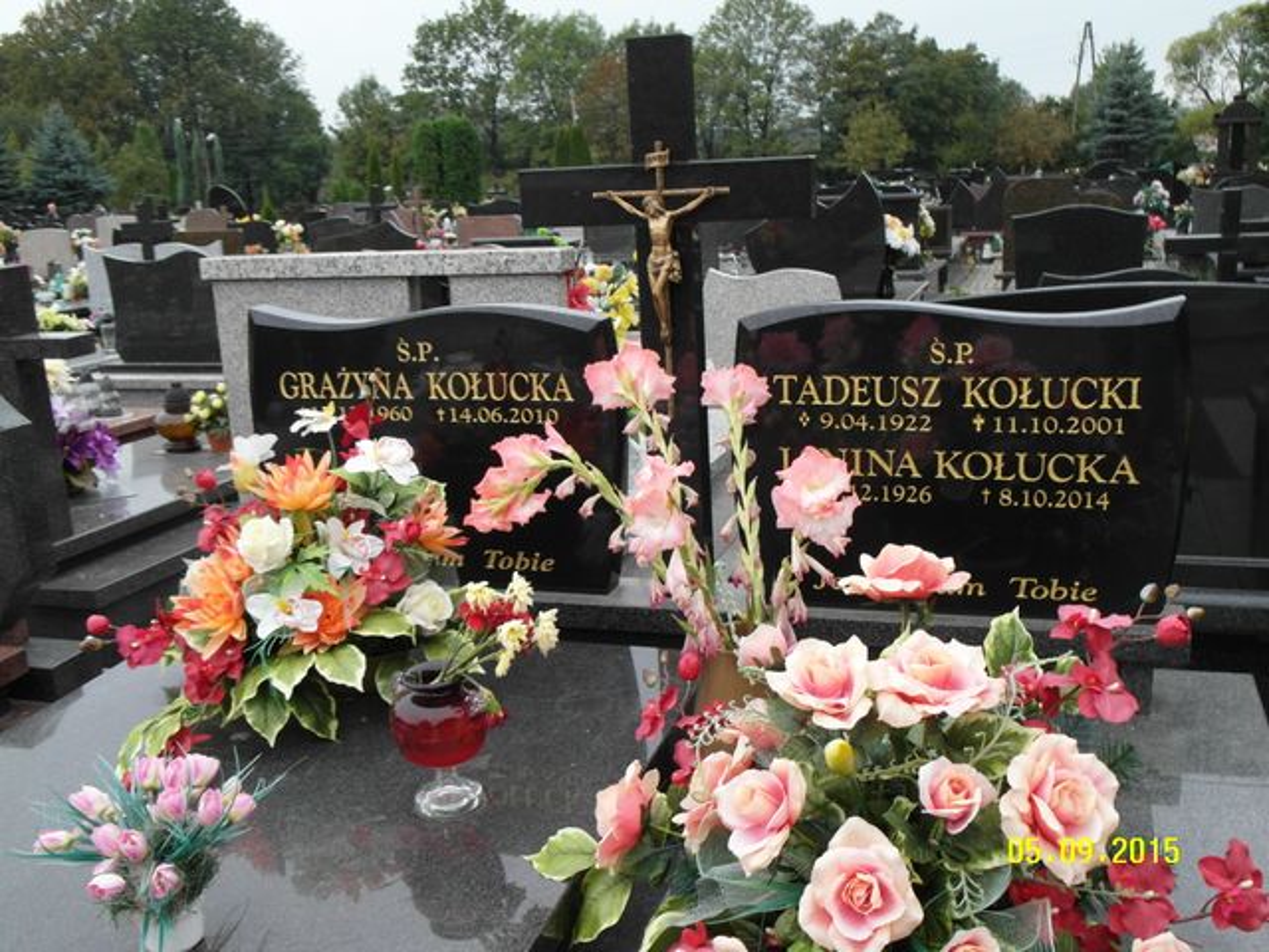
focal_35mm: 36
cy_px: 476
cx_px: 634
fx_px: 1320
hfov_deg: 51.4
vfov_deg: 39.7
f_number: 3.7
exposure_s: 1/125
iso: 100
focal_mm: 7.8
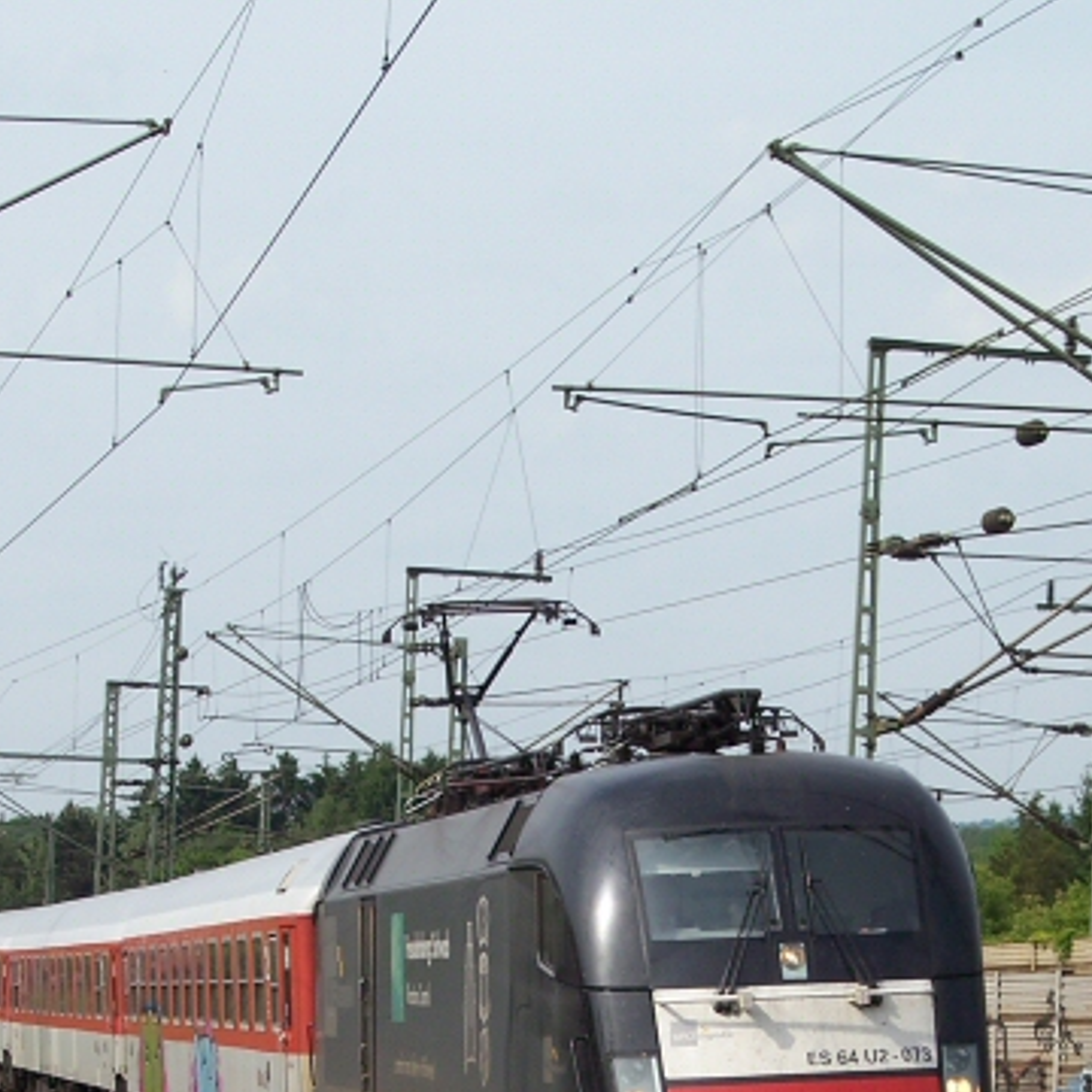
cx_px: 461
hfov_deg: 11.4
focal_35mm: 153
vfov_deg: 11.4
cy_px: 810
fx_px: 5461
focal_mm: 16
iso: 100
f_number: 5.6
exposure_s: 1/350
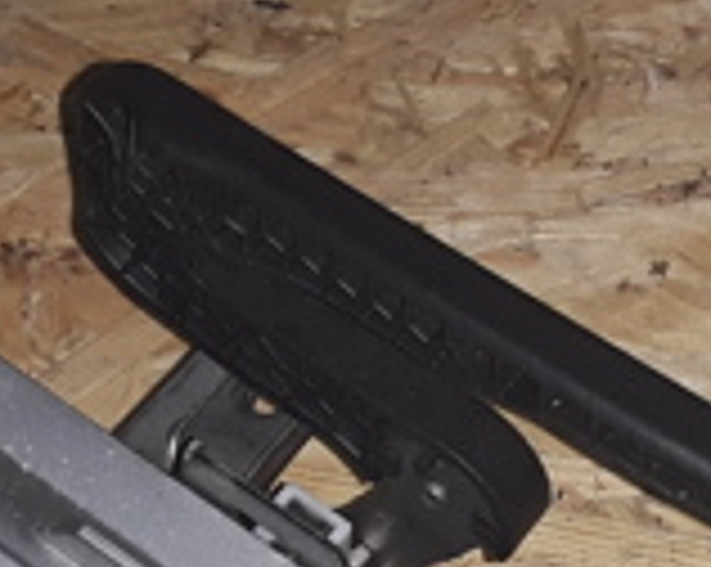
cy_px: 752
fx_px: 2333
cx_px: 104
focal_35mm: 111
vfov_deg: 13.3
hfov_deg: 17.1
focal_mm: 2.91
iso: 64
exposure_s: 1/50
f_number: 1.9
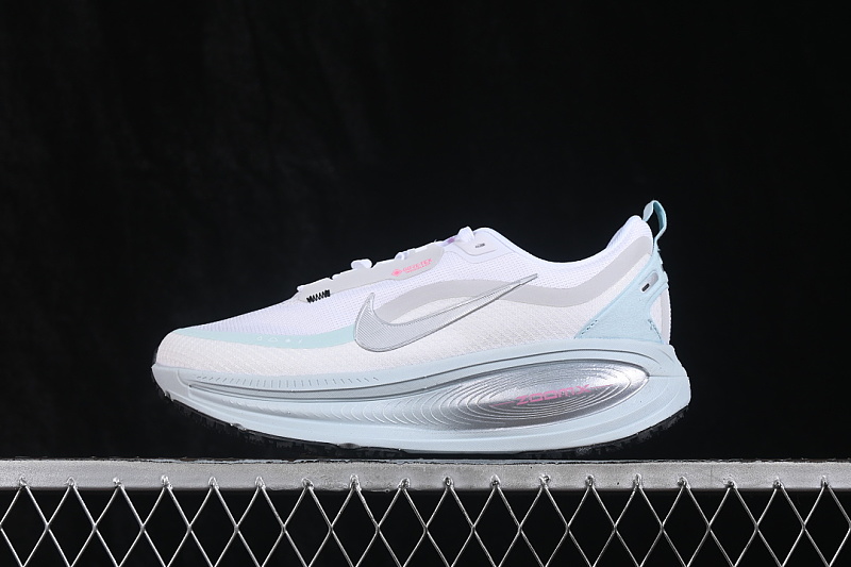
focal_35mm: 75
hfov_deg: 27.0
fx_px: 1772
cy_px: 284
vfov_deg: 18.2
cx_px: 426
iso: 160
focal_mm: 50
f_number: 8
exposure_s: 1/80
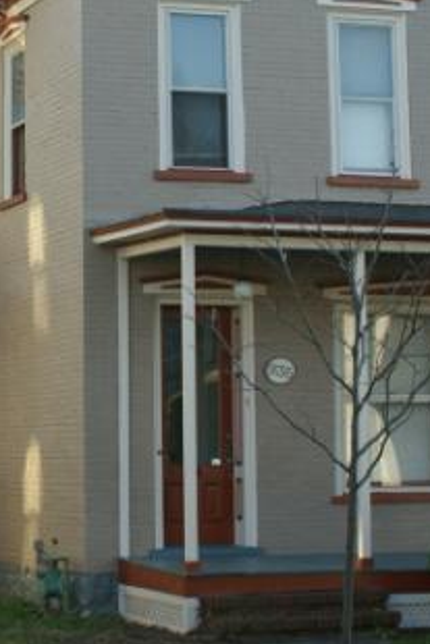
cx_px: -6
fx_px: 2076
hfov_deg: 11.7
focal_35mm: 116
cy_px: 250
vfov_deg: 17.6
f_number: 5.6
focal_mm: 30
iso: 100
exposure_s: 1/80
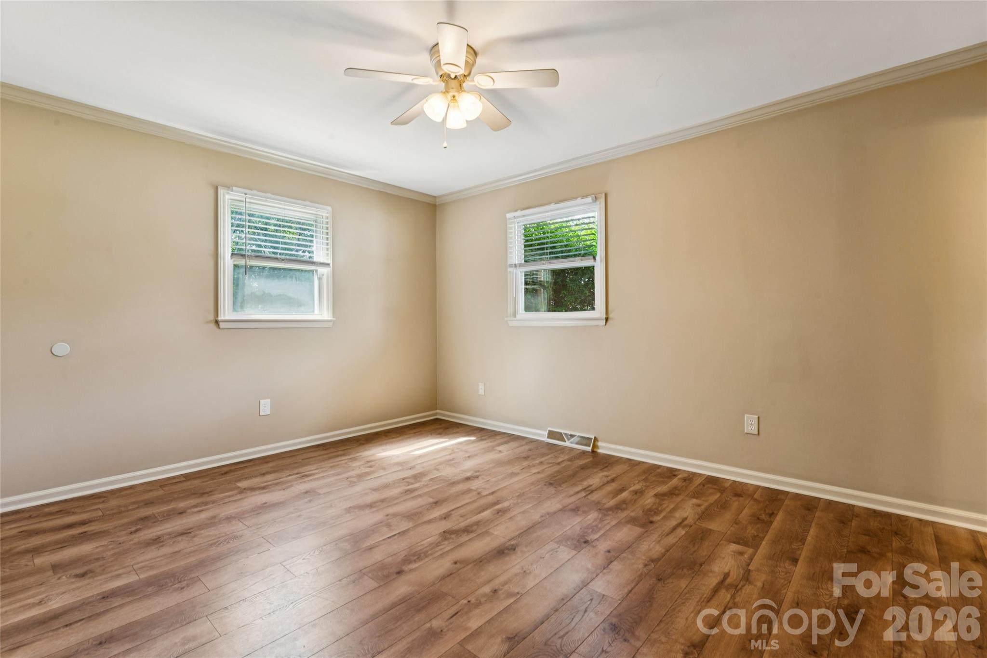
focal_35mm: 16
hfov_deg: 95.7
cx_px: 494
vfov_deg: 72.7
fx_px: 447
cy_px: 329
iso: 200
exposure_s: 1/4
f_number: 13
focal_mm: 16.3
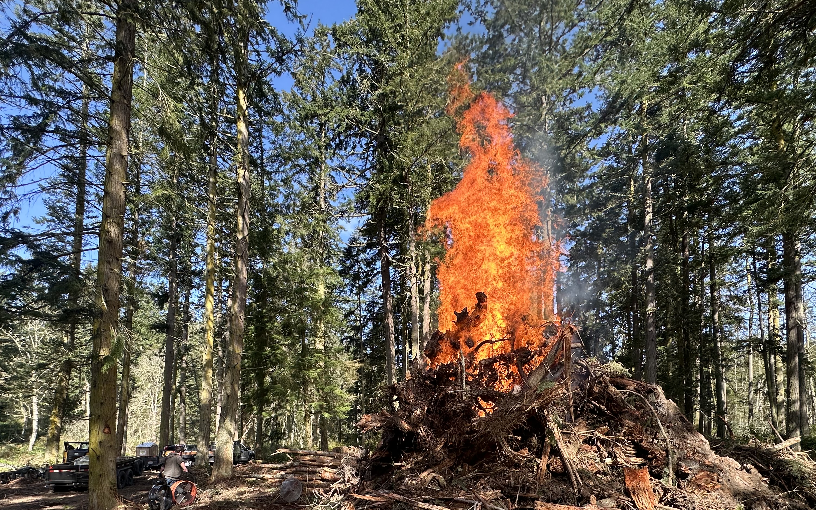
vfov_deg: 55.4
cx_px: 405
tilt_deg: +2.0
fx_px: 445
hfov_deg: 85.1
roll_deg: -0.3
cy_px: 408
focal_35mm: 20
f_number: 2.2
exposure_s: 1/257
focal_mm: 2.22
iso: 40
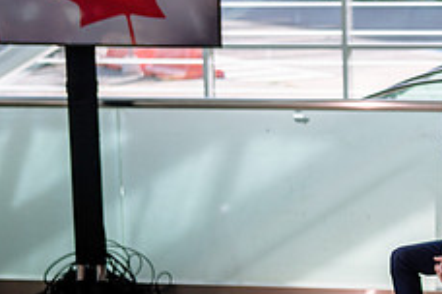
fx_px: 1436
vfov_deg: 11.7
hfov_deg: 16.8
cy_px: 144
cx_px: 517
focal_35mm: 117
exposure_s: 1/320
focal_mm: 40
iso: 250
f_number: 2.8
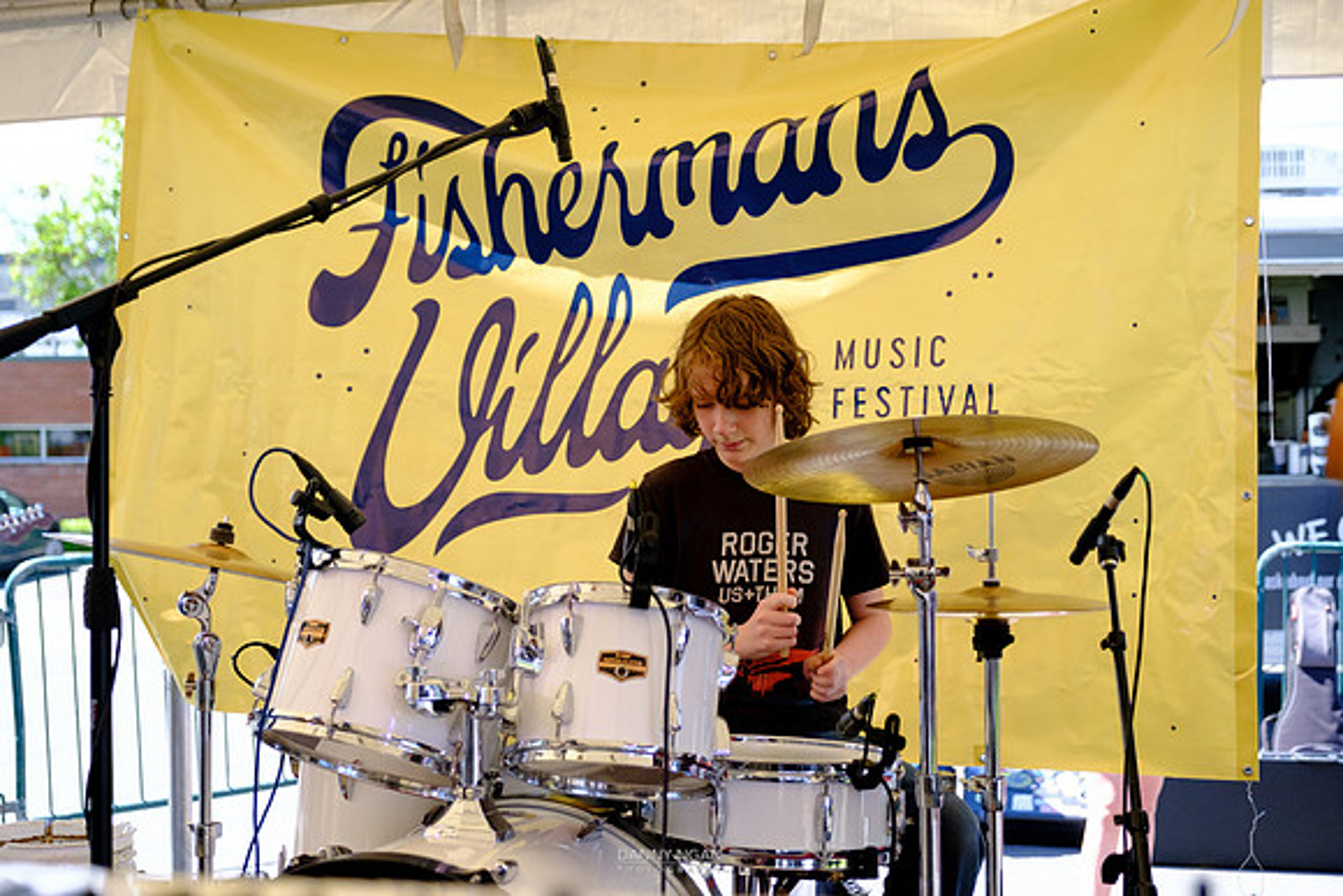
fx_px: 1944
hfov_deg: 38.1
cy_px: 448
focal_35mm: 52
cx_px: 672
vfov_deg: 26.0
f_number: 2.8
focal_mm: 34.2
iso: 640
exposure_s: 1/2000
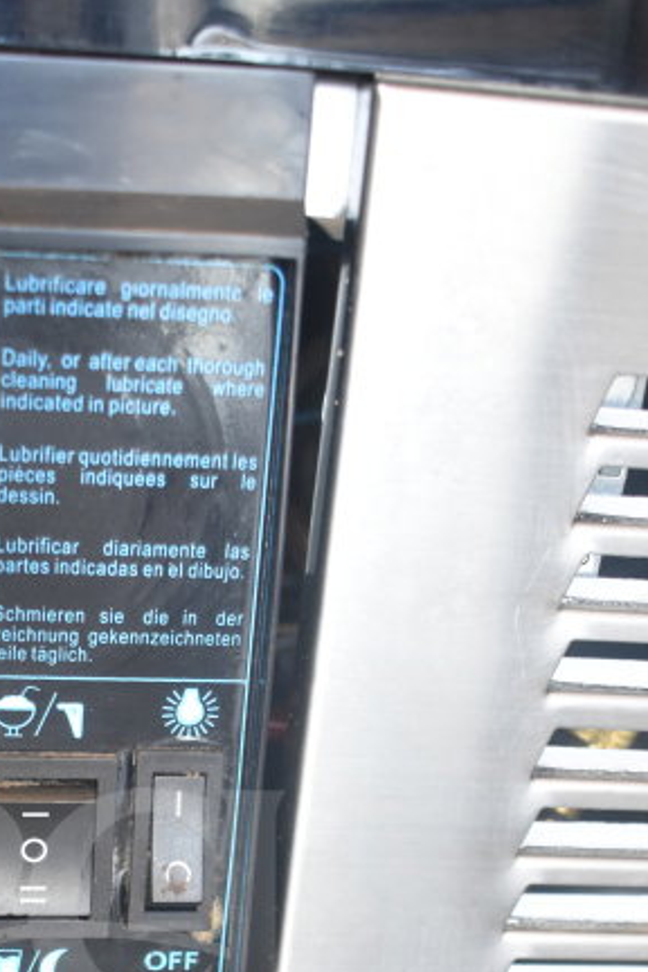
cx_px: 81
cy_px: 969
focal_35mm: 73
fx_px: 1972
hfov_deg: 18.4
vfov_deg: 26.3
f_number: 3.8
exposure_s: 1/40
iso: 1250
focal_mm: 23
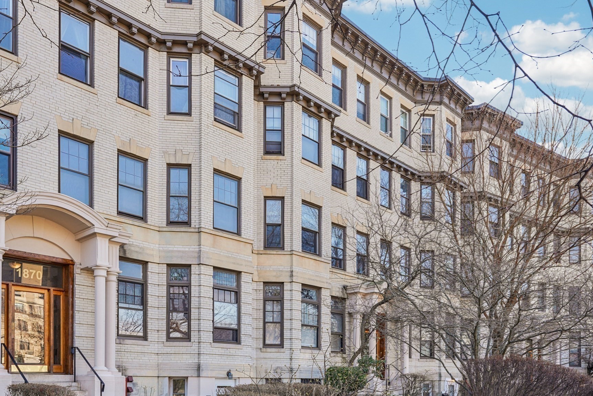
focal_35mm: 31
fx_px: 511
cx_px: 264
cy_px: 232
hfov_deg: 60.1
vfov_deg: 42.2
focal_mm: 26
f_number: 8
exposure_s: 1/50
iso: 100
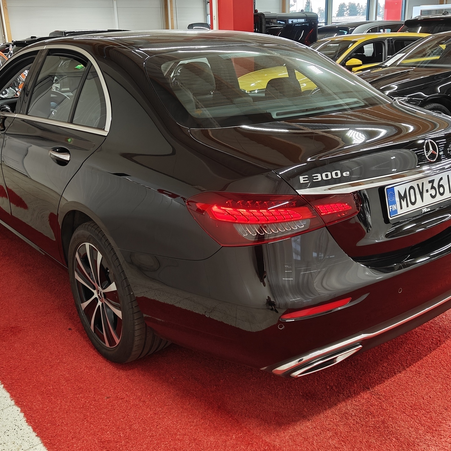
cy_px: 225
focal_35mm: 37
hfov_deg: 44.9
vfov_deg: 44.9
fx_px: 545
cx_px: 223
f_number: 1.8
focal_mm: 5.59
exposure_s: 1/50
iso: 80
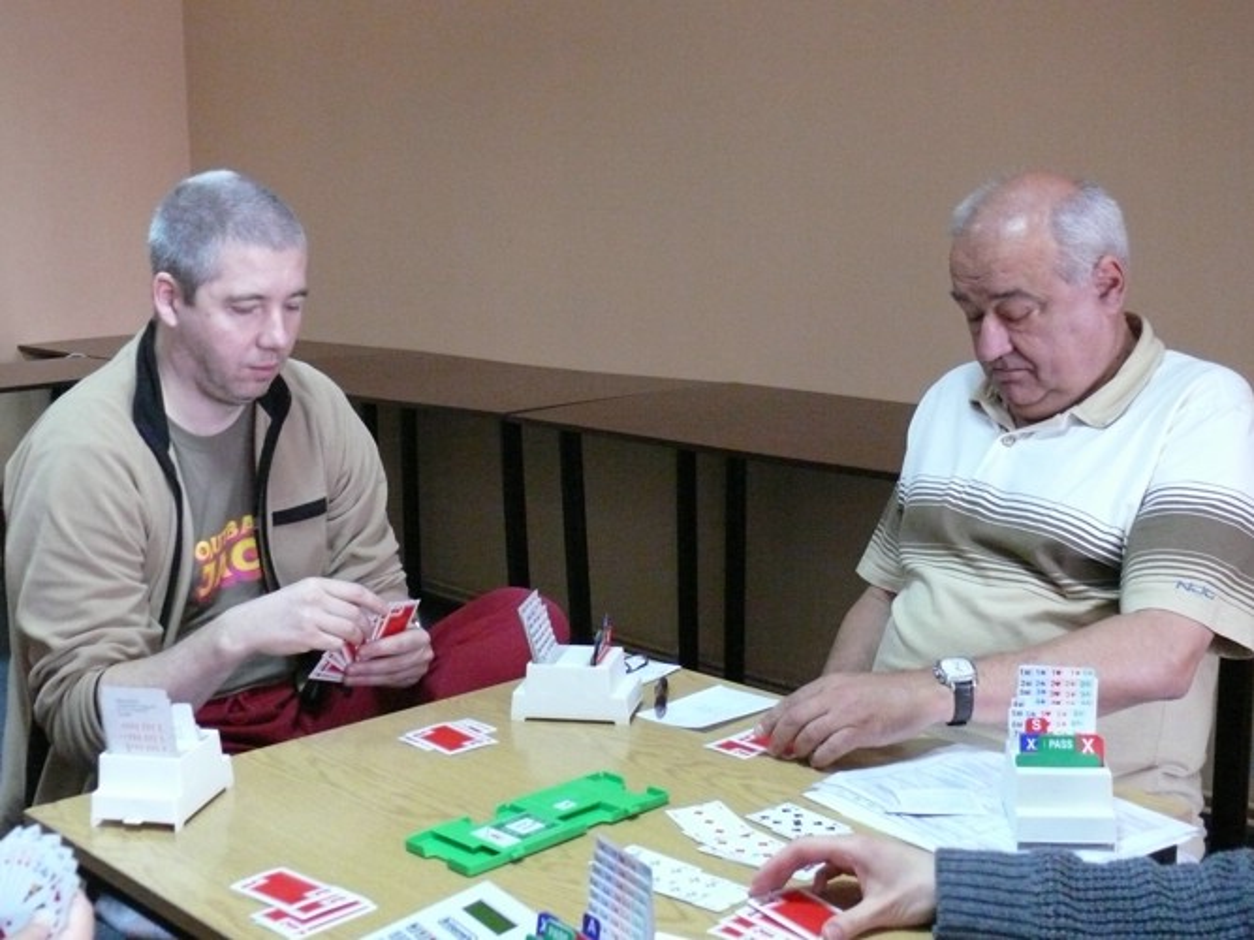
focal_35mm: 47
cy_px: 470
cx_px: 627
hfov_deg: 40.4
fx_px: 1702
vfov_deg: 30.9
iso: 800
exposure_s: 1/40
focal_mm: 9.2
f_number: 2.8
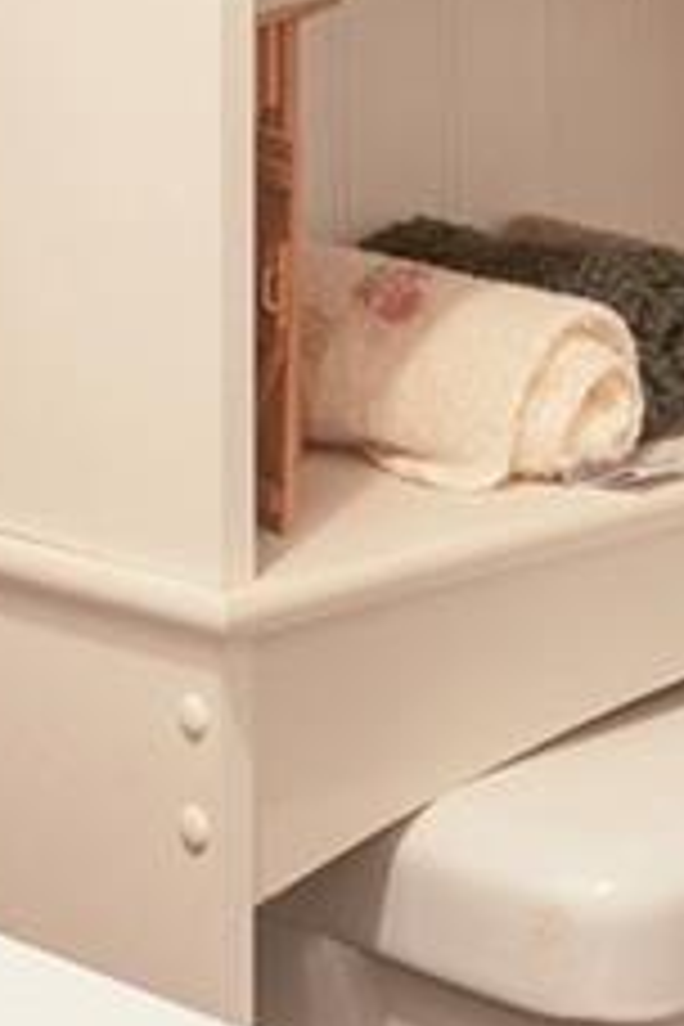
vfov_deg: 13.4
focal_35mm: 144
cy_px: -558
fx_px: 4104
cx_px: 652
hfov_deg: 9.5
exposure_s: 2.5
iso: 100
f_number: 7.1
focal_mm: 16
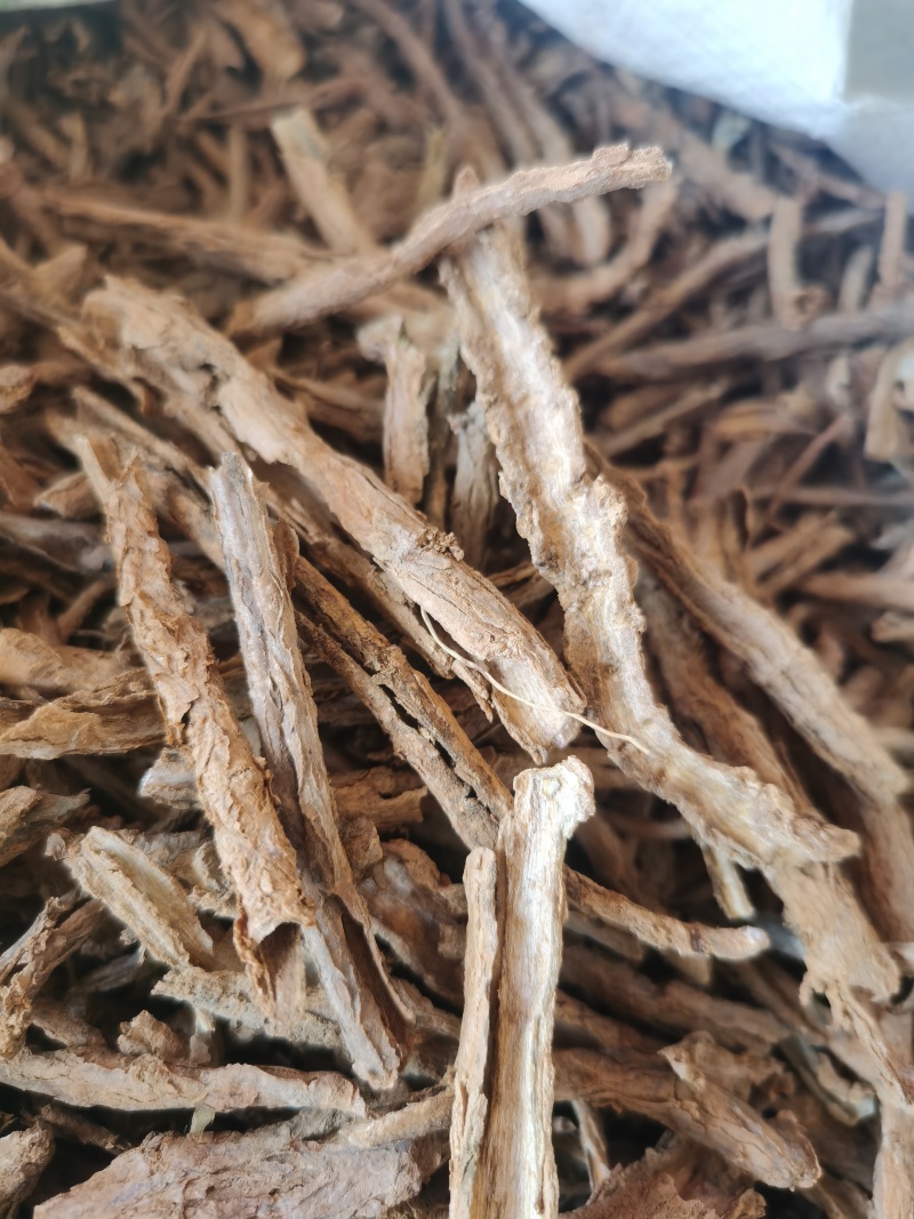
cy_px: 610
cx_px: 457
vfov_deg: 65.3
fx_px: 951
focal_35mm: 27
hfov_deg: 51.3
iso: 125
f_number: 1.8
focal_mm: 5.58
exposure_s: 1/120
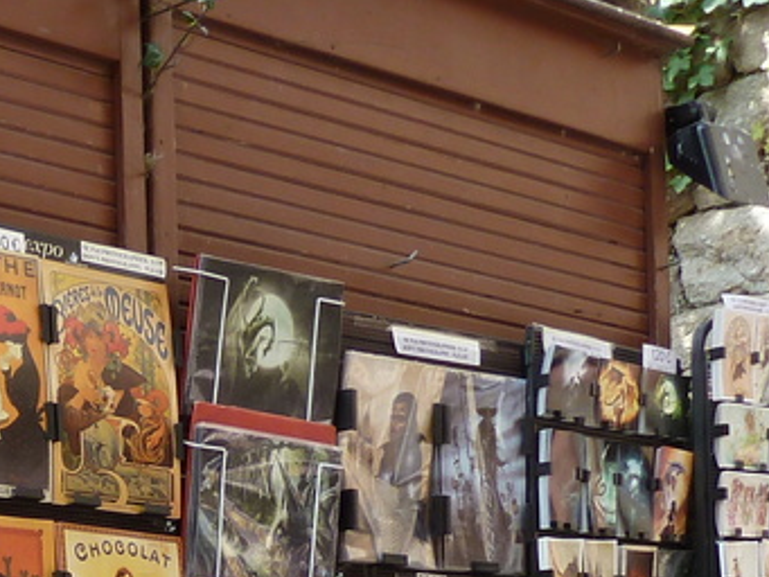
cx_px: -512
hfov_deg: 18.6
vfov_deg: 15.3
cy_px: 917
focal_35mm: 88
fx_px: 1956
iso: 80
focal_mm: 4.1
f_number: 4
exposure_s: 1/125
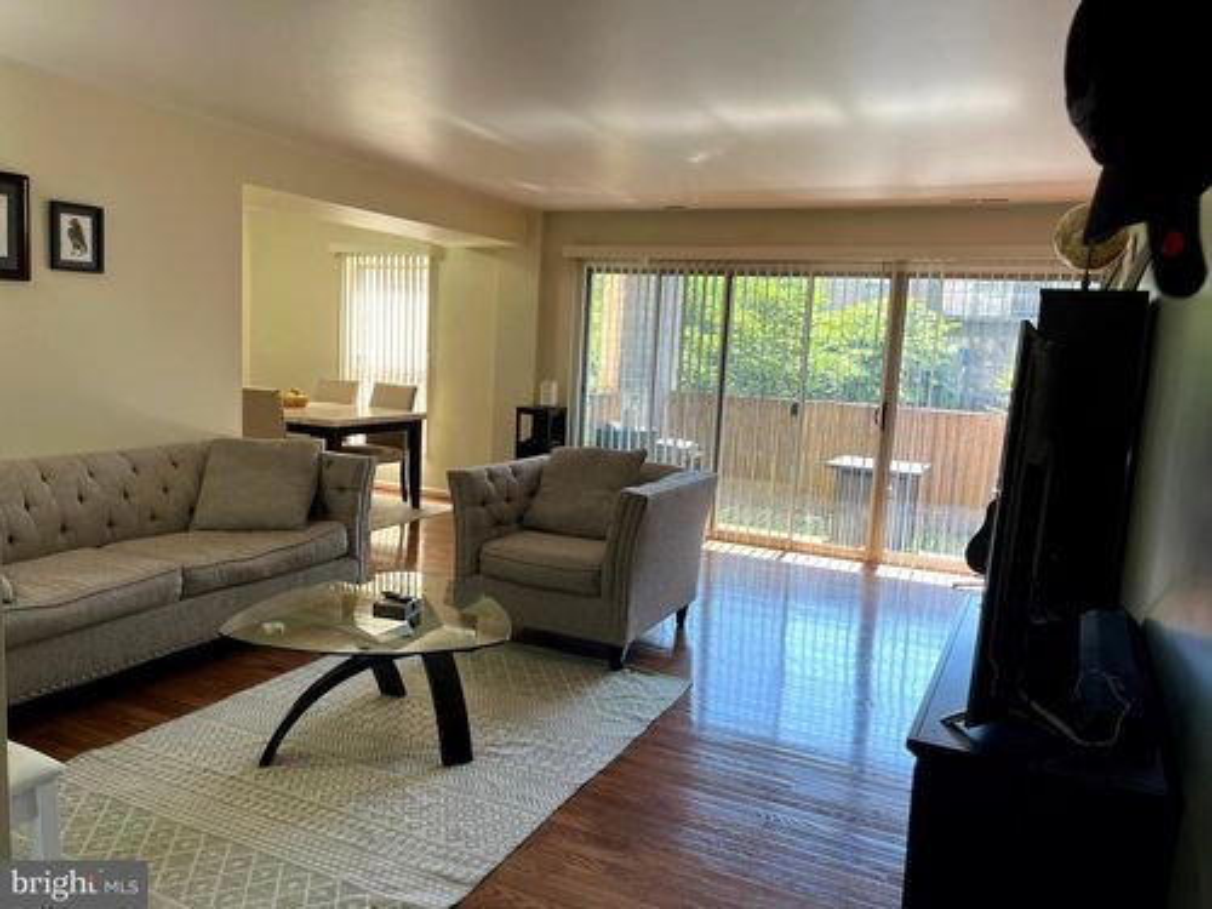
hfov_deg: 67.3
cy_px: 454
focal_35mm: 26
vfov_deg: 53.1
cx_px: 606
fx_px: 910
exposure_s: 1/120
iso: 40
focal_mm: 5.1
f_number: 1.6
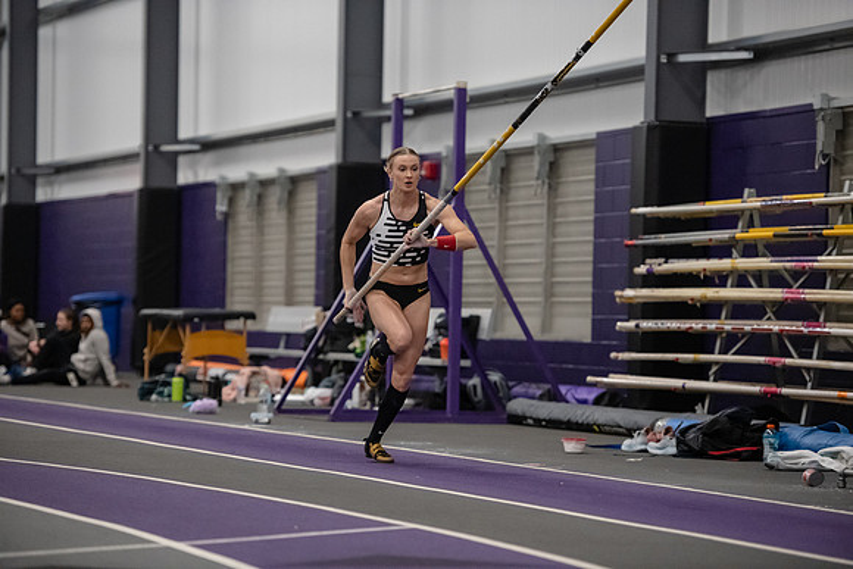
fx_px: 3318
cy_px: 284
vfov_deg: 9.8
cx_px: 426
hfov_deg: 14.7
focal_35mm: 140
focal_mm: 140
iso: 6400
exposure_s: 1/800
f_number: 2.8
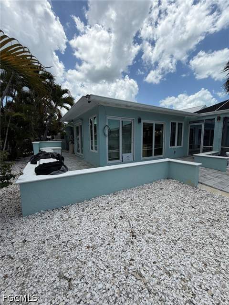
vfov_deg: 102.1
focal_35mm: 14
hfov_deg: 85.7
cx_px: 114
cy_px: 152
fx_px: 123
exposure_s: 1/1125
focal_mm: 2.22
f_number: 2.2
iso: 20
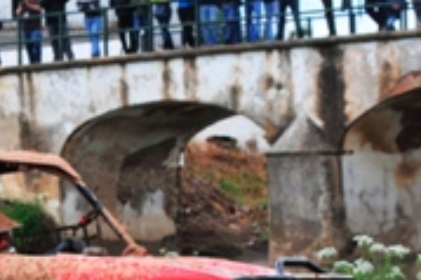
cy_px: 279
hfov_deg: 15.4
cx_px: 71
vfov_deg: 10.3
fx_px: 1545
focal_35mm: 132
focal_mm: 35
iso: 400
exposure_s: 1/2000
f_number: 5
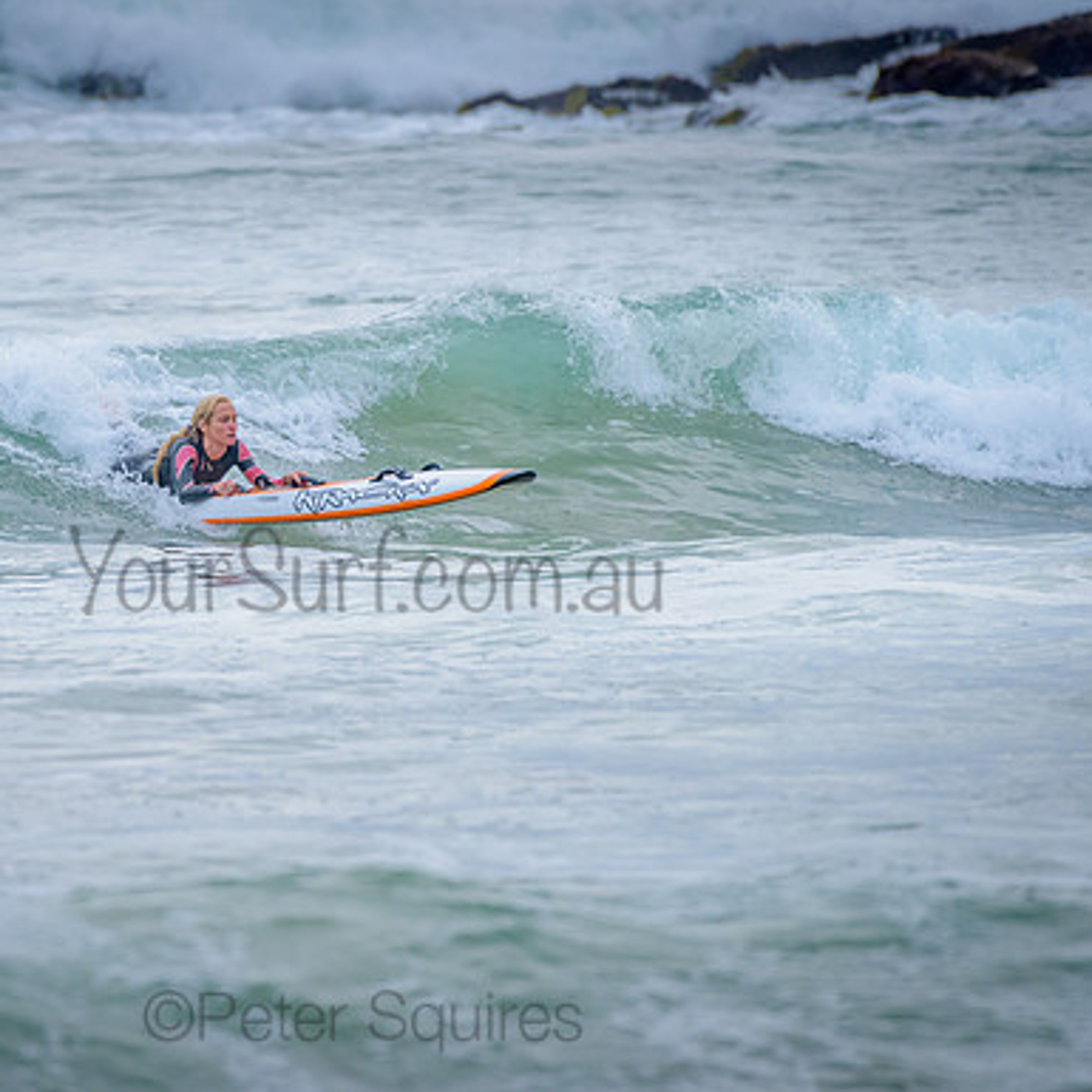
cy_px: 428
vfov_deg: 2.2
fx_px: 28017
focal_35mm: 785
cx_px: 177
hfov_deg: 2.2
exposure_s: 1/2000
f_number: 6.3
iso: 800
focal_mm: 500
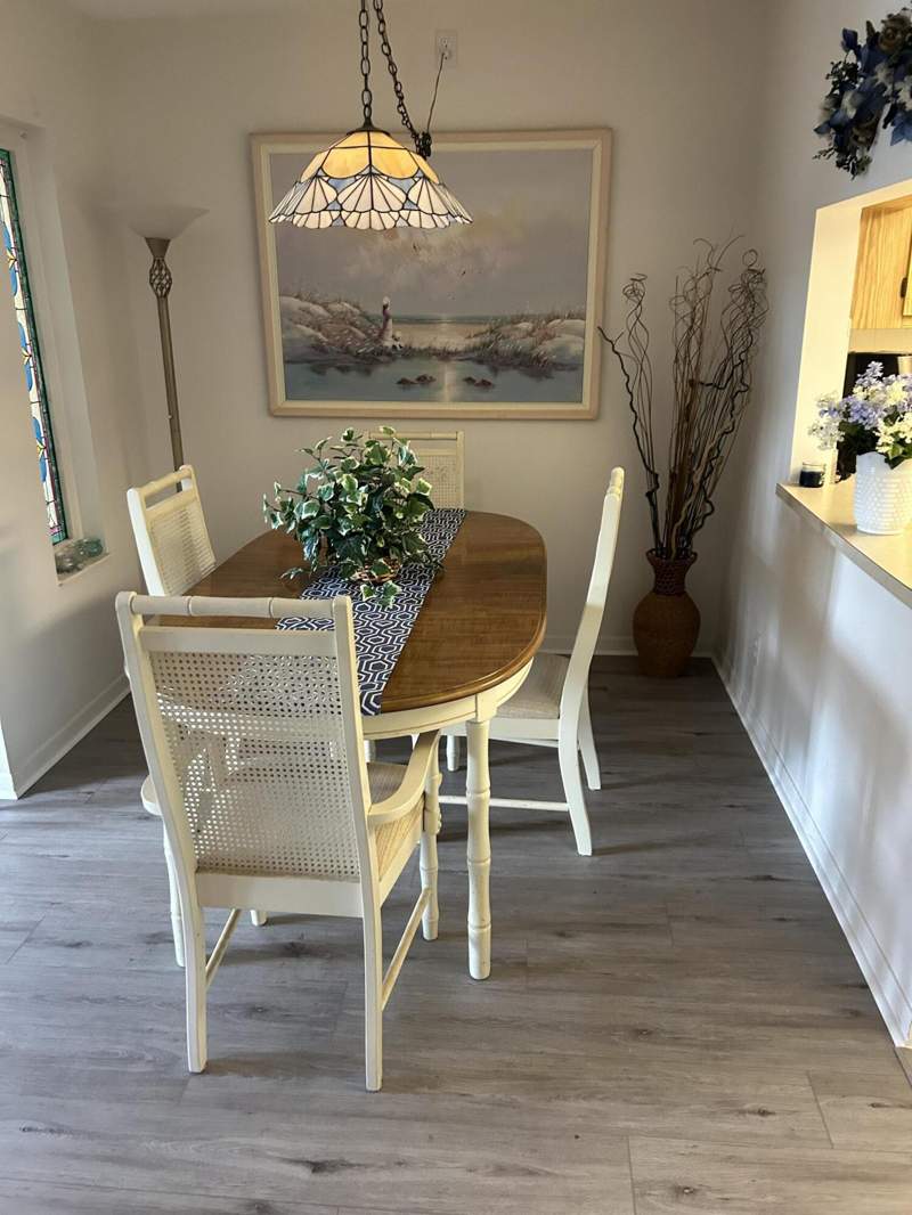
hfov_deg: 53.1
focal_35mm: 26
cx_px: 456
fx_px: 913
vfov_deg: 67.3
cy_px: 608
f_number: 1.5
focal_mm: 5.7
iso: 400
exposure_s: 1/60
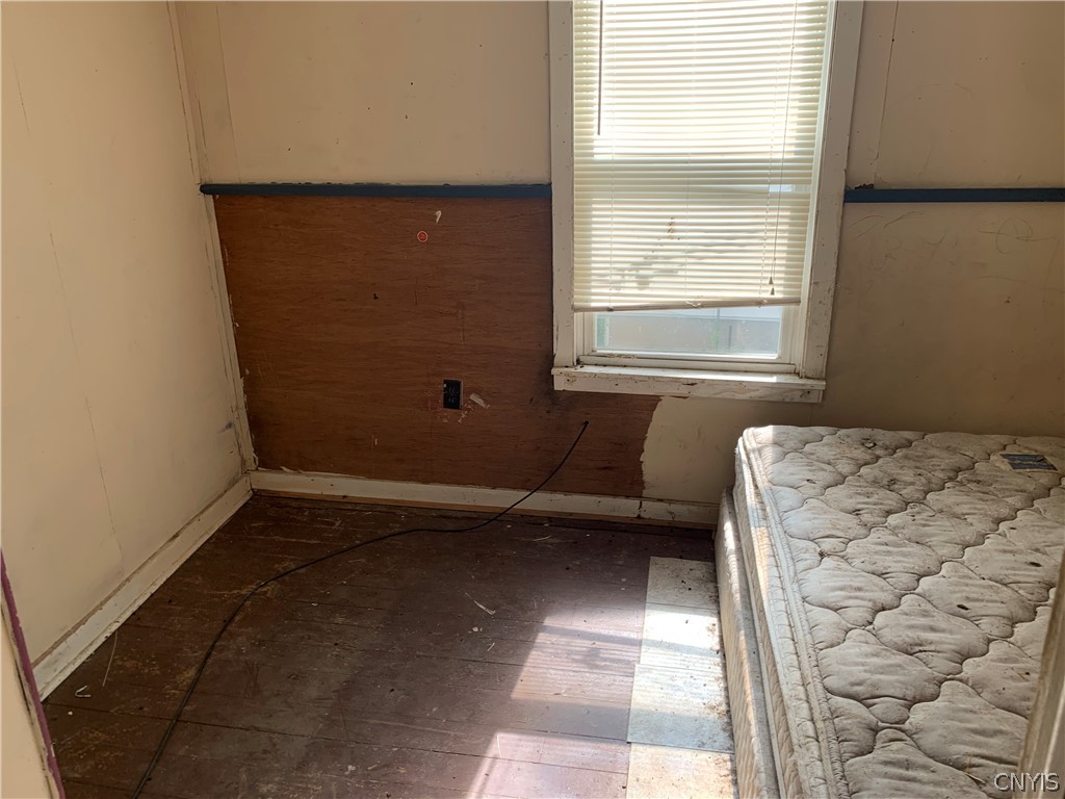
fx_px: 800
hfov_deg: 67.3
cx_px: 532
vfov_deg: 53.1
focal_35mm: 26
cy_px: 400
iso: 25
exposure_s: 1/122
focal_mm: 4.25
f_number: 1.8
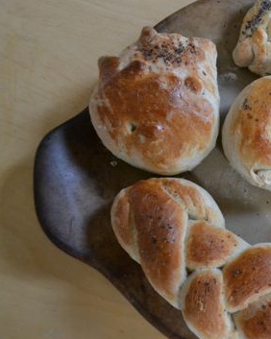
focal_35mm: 46
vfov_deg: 40.3
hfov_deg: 30.1
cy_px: 178
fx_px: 462
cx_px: 282
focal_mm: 18
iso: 2800
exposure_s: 1/30
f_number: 4.5
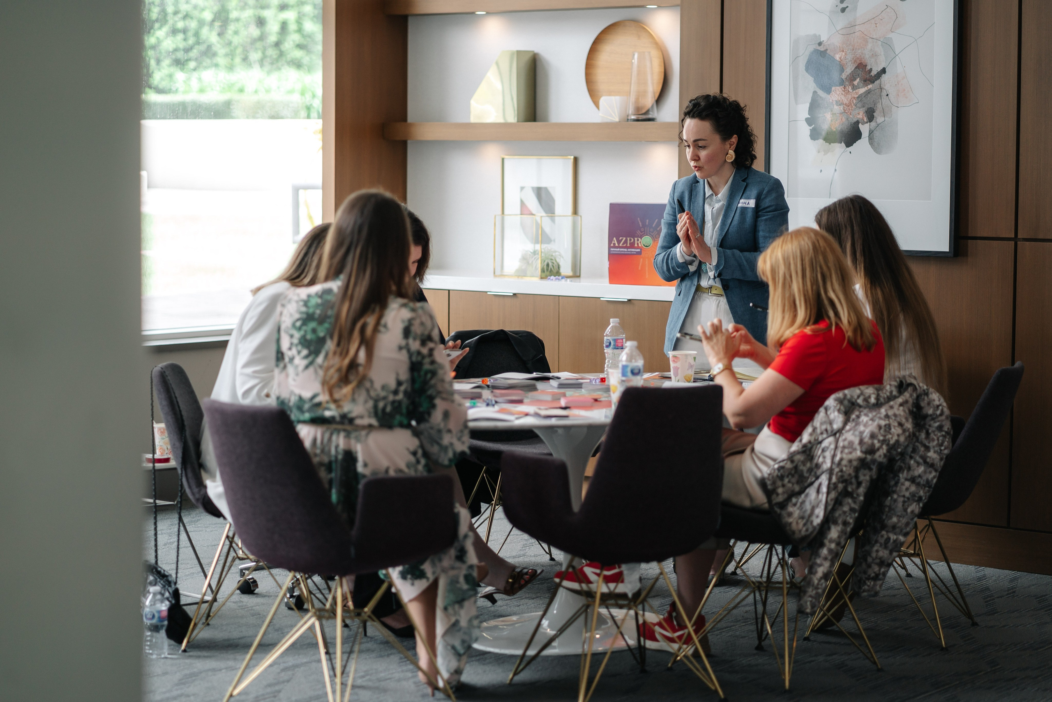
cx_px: 510
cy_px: 340
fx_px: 2565
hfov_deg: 23.2
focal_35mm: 88
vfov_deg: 15.6
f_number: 2
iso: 200
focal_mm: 85
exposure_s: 1/250
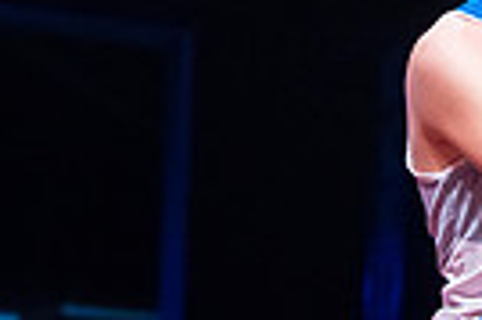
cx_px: 924
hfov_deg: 6.8
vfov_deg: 4.6
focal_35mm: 295
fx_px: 3945
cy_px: 297
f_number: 2.8
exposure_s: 1/800
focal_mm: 68
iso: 3200
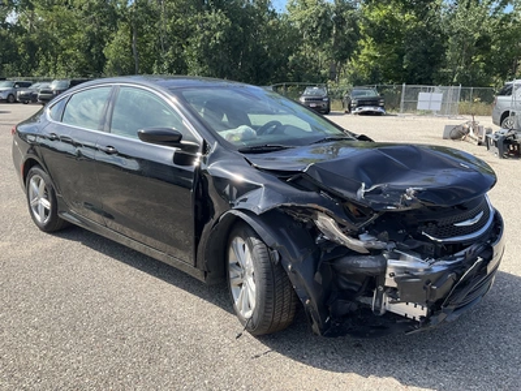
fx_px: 436
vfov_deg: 48.2
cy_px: 196
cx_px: 260
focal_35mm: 29
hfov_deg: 61.7
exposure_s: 1/842
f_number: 1.8
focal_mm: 3
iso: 25
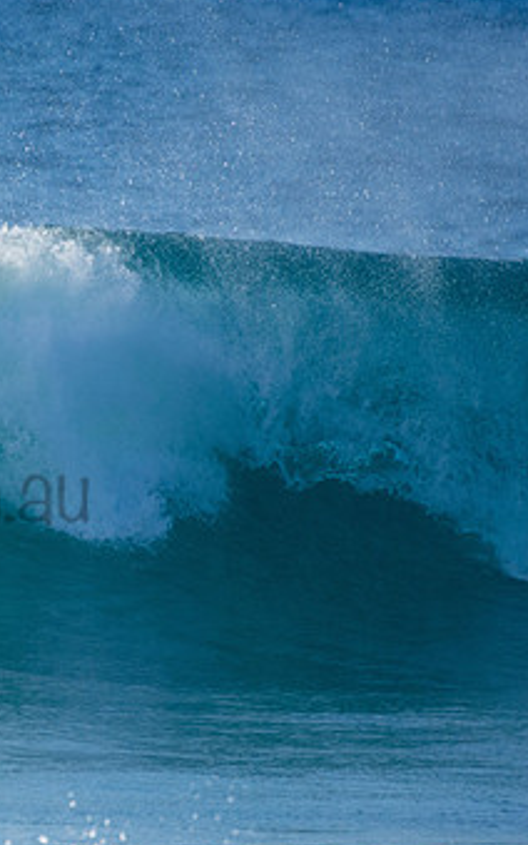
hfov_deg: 1.0
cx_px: -174
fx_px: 30102
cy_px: 465
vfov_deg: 1.6
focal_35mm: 1308
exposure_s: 1/2000
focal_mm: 500
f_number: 5.6
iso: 560
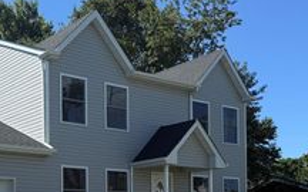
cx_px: 81
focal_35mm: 59
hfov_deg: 33.9
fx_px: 495
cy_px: 206
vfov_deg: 21.0
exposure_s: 1/3021
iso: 80
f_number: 1.78
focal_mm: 6.76
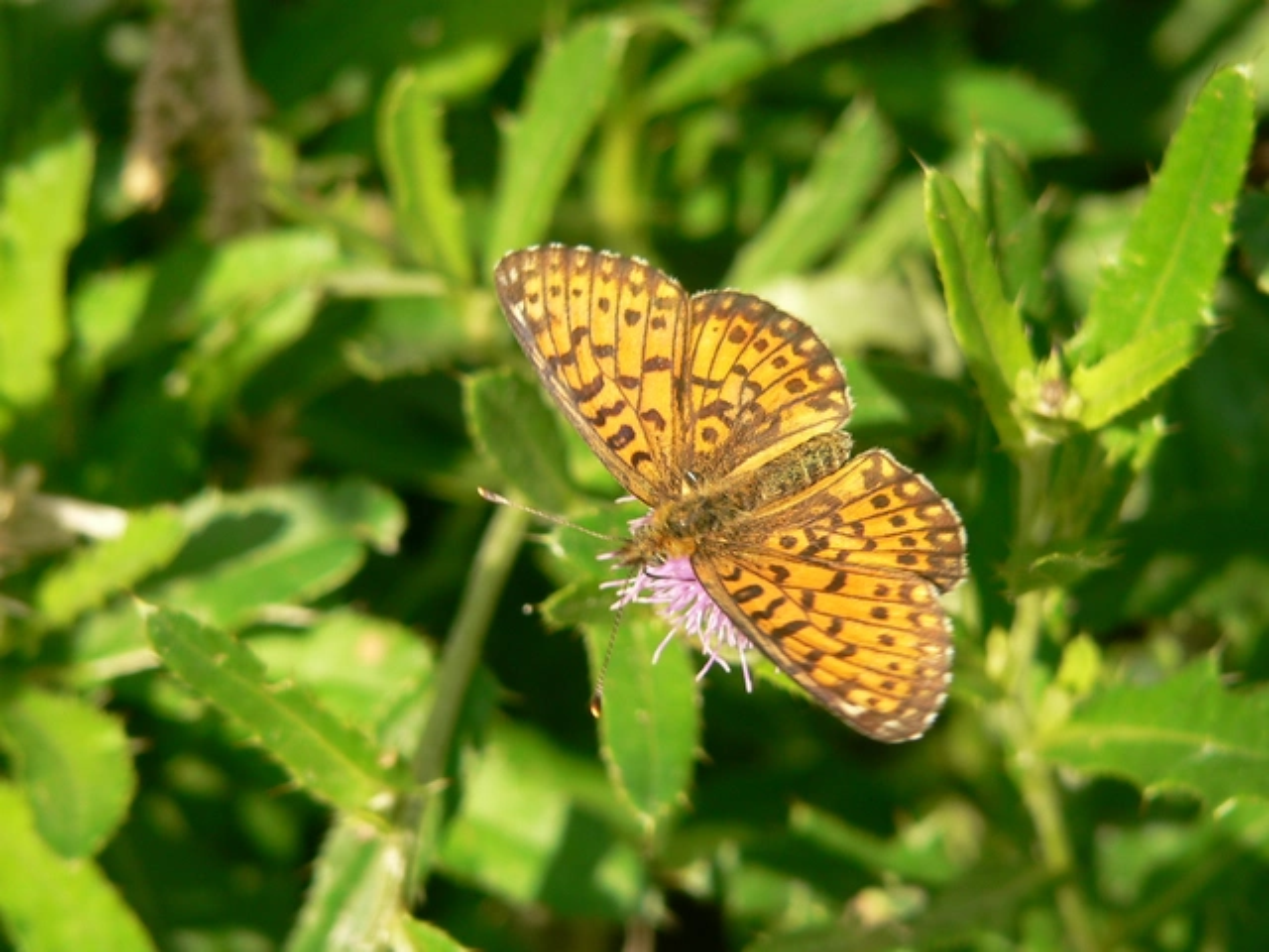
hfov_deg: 19.4
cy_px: 476
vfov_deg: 14.6
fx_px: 3703
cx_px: 634
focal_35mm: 101
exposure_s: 1/320
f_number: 4
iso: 80
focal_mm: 16.8
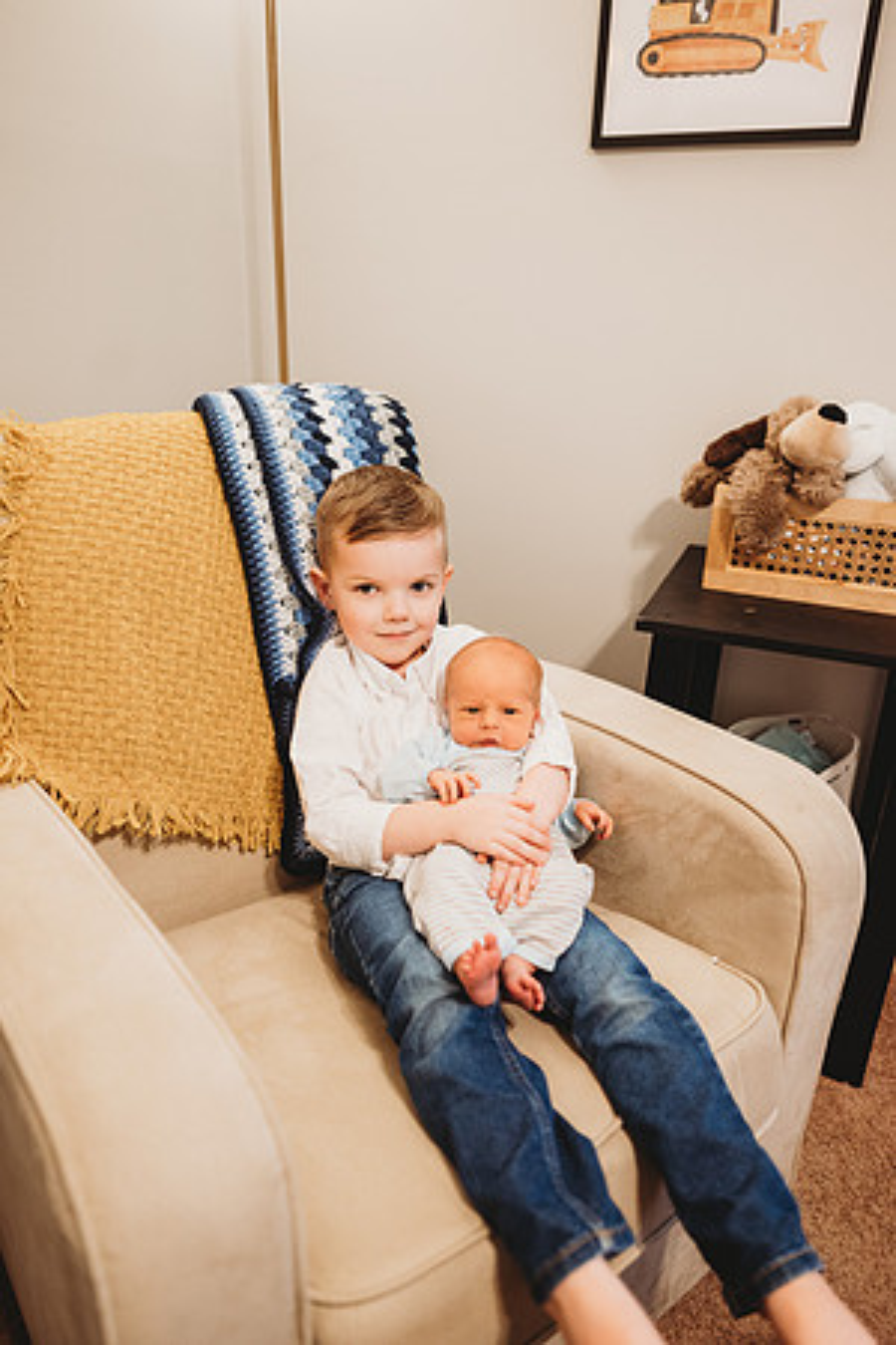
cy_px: 672
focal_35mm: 24
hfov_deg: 53.1
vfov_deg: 73.7
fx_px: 896
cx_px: 448
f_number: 2.2
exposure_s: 1/160
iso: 1250
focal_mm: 24
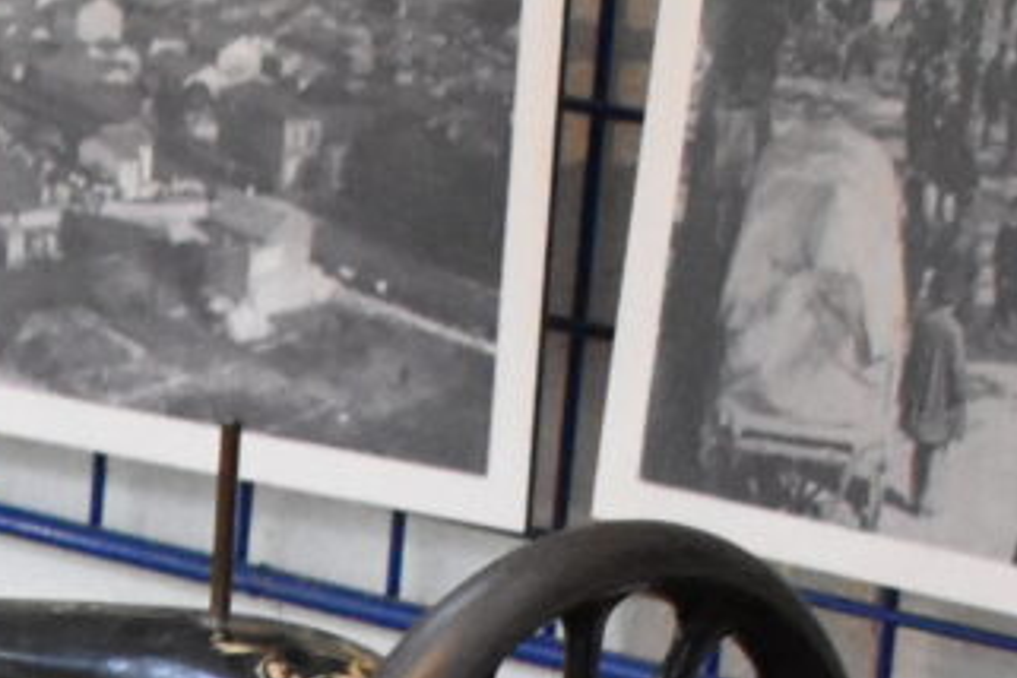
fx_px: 8107
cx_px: -1160
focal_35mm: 287
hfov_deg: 6.9
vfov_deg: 4.5
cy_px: 2470
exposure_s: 1/60
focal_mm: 24
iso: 3200
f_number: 4
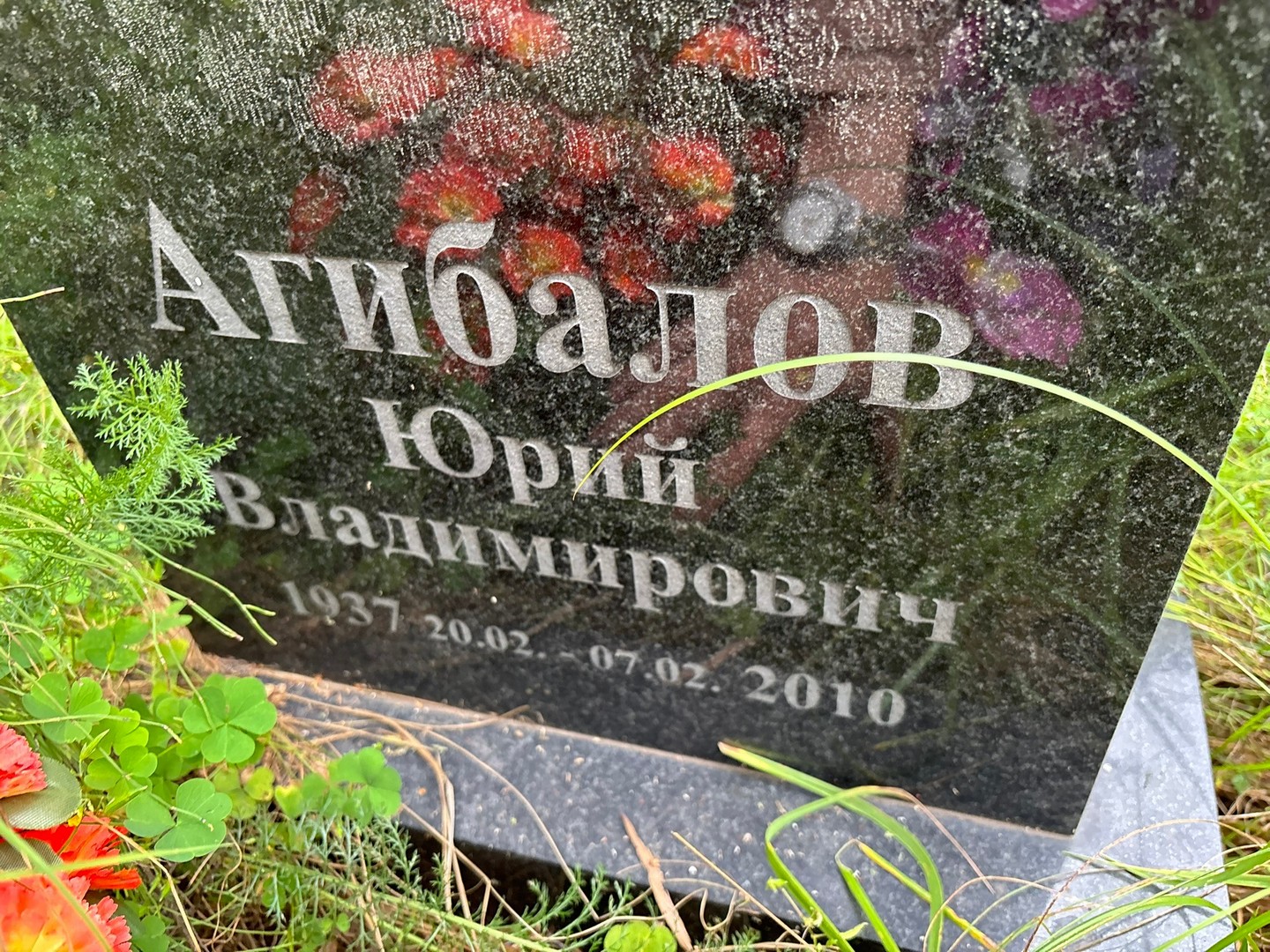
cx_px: 635
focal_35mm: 26
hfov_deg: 67.3
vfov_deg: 53.1
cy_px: 476
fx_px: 954
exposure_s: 1/60
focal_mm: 5.96
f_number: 1.6
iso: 200
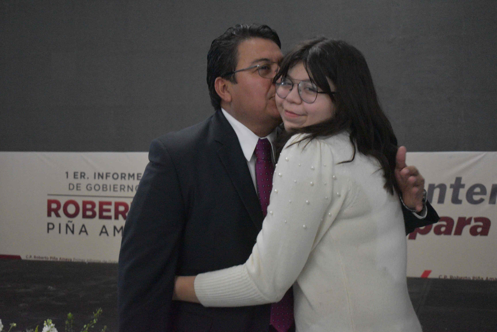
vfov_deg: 25.8
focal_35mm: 52
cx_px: 248
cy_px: 166
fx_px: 725
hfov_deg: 37.8
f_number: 4.5
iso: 5600
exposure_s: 1/125
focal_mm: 35
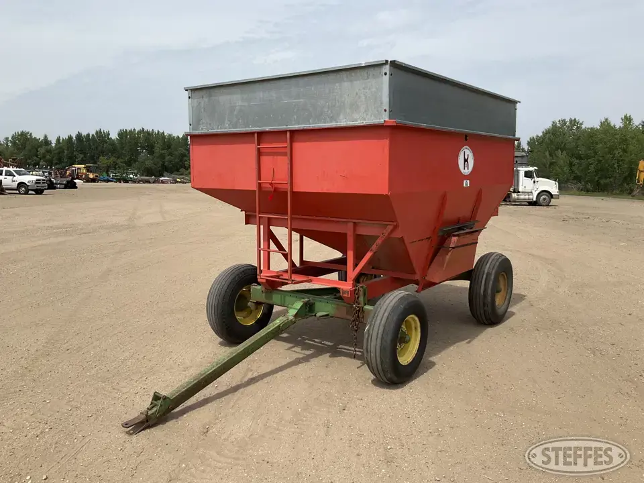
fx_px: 540
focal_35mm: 29
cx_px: 322
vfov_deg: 48.2
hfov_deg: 61.7
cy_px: 242
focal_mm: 3
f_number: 1.8
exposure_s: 1/2667
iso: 25
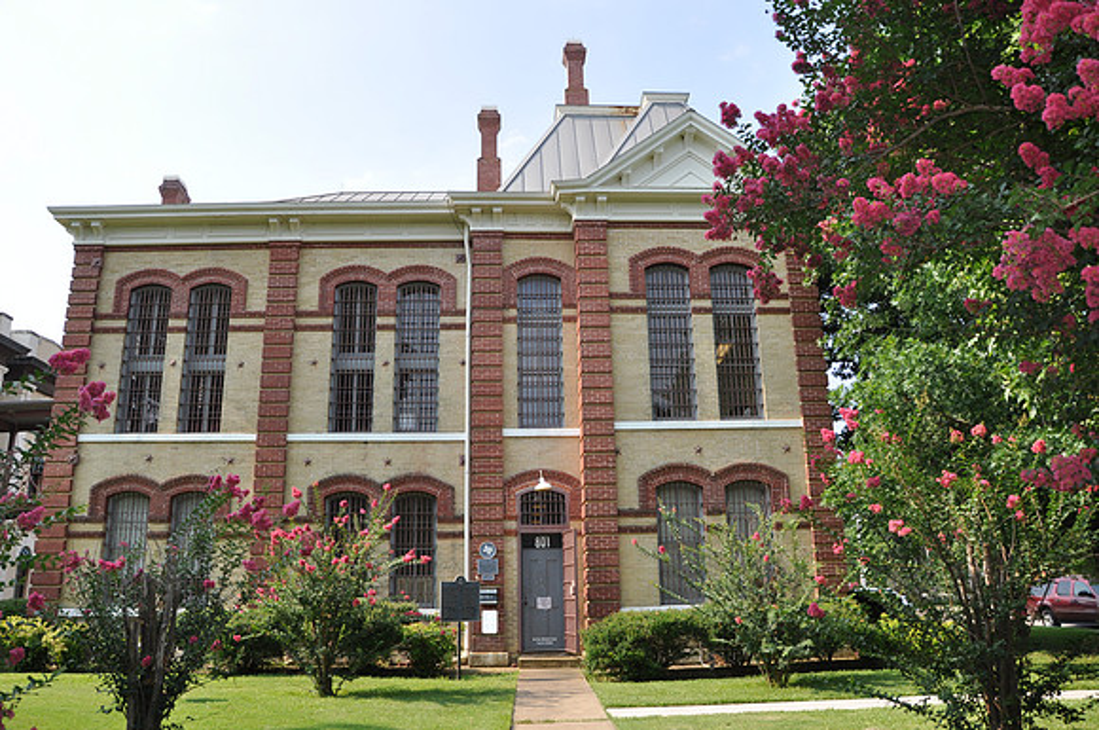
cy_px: 365
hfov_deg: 67.5
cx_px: 550
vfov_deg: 47.8
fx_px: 823
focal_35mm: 27
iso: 200
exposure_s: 1/200
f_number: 7.1
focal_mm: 18
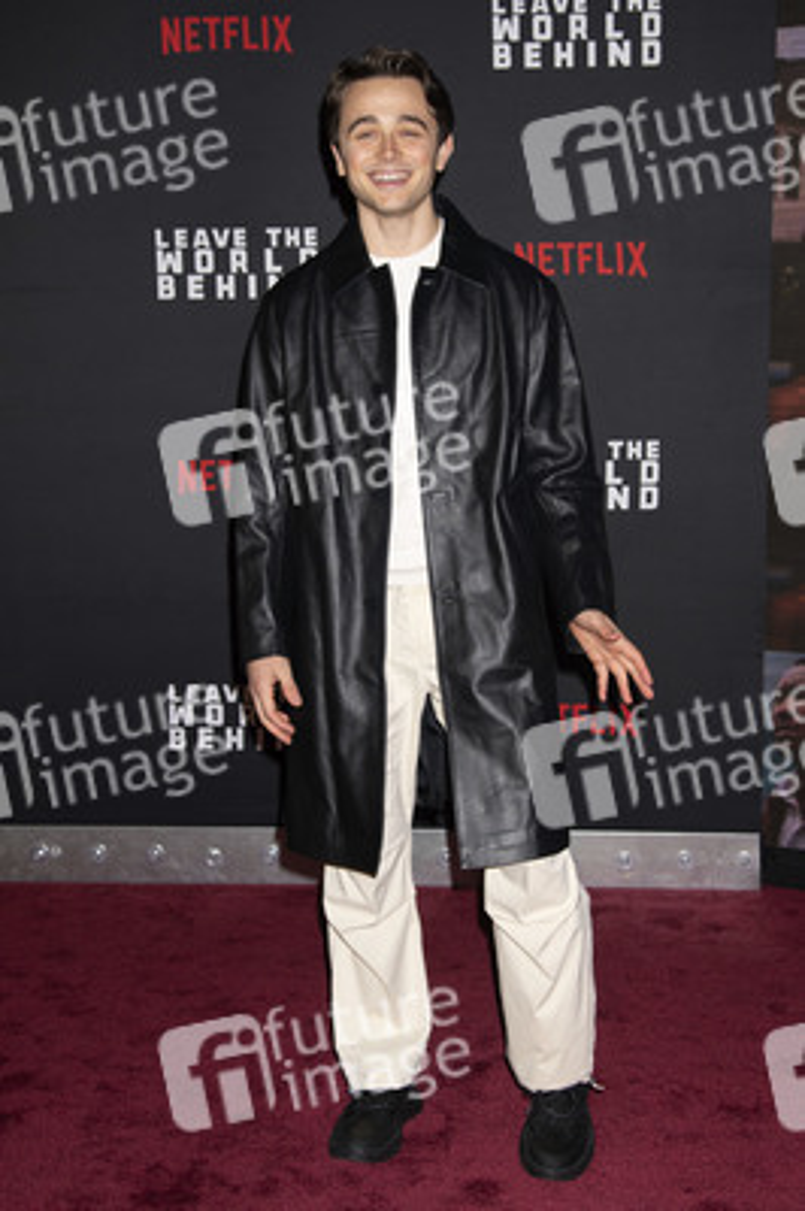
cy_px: 606
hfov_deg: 35.0
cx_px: 402
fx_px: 1277
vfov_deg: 50.7
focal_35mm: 38
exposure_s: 1/200
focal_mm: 38
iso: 400
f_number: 5
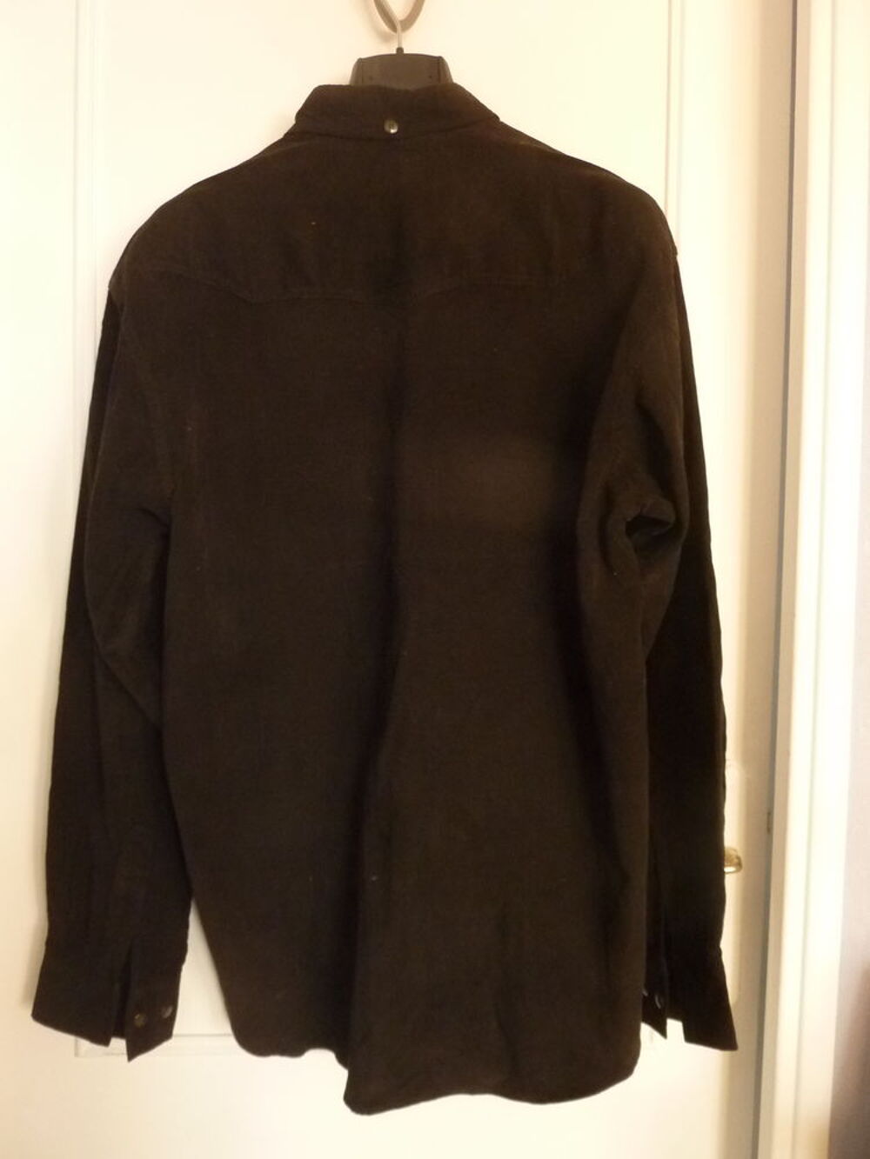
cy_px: 580
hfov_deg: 54.9
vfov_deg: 69.4
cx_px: 435
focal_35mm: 25
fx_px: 838
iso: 400
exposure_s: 1/15
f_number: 3.3
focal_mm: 4.1
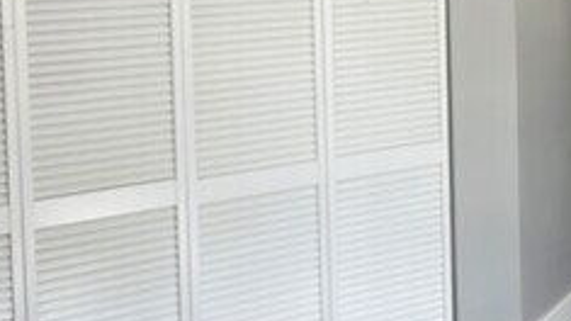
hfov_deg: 28.1
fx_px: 1075
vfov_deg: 16.6
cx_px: 558
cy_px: -12
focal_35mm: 71
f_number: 1.7
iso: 80
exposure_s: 1/90.1
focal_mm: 6.3
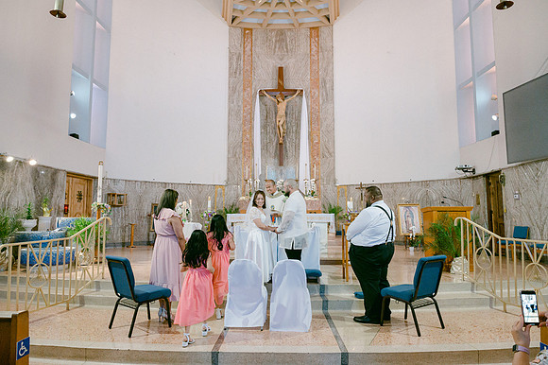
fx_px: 365
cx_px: 274
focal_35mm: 24
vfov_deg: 53.1
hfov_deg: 73.8
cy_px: 182
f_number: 8
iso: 6400
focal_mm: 24
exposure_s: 1/125
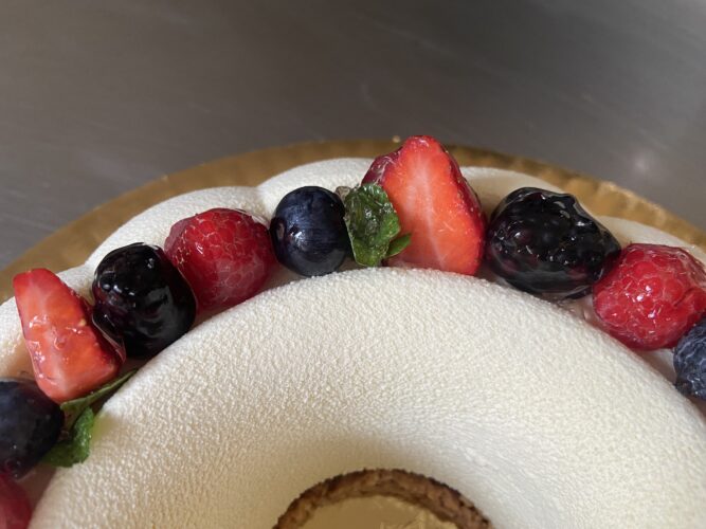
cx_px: 353
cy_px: 264
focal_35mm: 26
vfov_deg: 53.0
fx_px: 530
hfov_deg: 67.3
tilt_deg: -58.0
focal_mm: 4.25
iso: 125
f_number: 1.8
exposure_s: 1/95
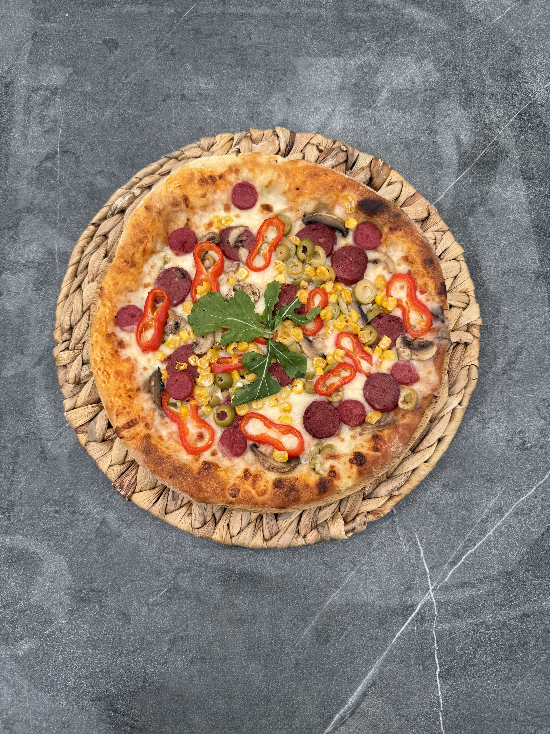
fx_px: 508
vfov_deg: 71.6
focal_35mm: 24
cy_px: 367
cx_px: 275
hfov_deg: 56.8
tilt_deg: -81.1
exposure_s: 1/1046
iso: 80
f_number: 1.78
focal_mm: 6.76
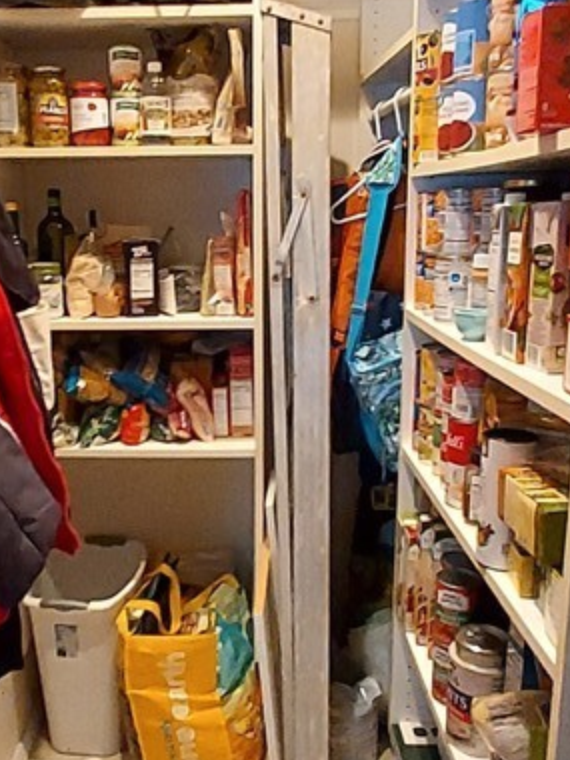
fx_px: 768
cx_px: 214
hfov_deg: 40.4
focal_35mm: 35
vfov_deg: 52.6
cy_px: 390
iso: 400
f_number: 2.2
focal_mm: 1.42
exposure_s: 1/24
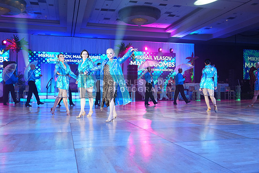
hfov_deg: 60.3
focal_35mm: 31
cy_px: 86
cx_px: 130
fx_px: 223
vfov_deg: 42.3
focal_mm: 31
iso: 2000
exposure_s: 1/320
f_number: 4
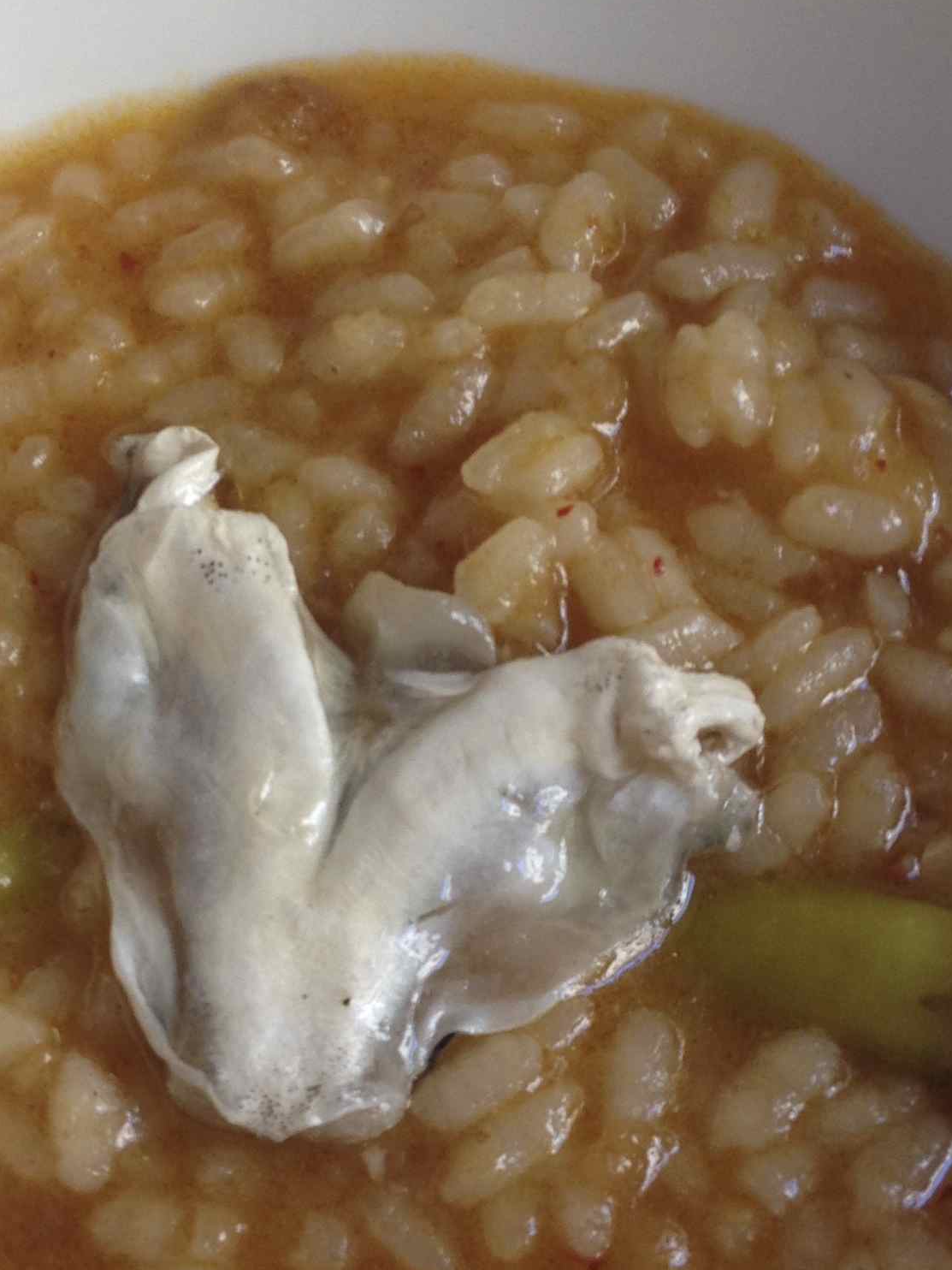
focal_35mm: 77
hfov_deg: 19.1
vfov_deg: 25.3
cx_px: 470
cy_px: 784
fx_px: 2824
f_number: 2.4
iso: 50
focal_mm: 4.28
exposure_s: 1/40
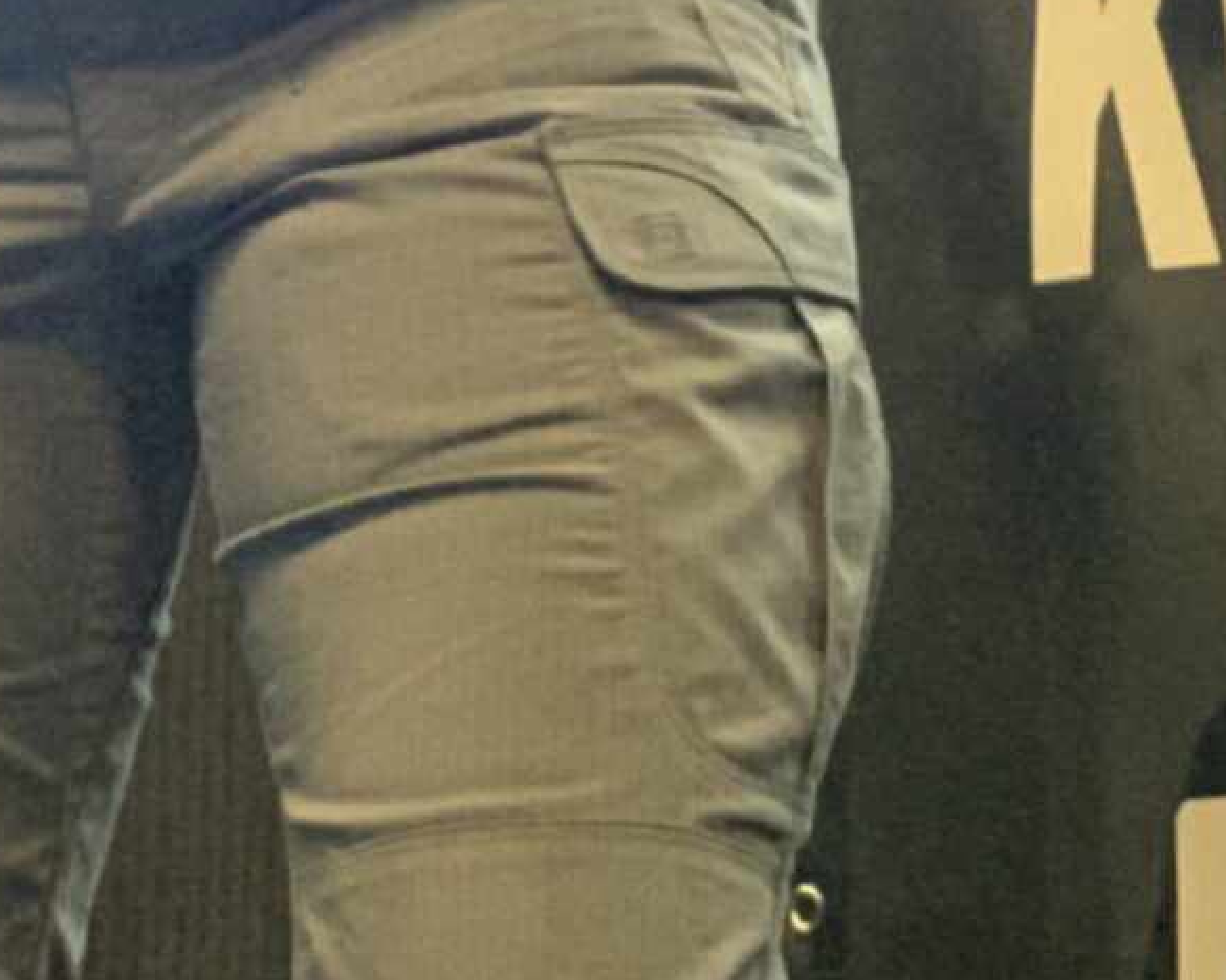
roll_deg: -0.9
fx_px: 8055
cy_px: -655
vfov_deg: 6.8
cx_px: 977
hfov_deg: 8.7
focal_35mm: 222
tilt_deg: +14.7
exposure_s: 1/50
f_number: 2.4
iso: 200
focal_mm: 6
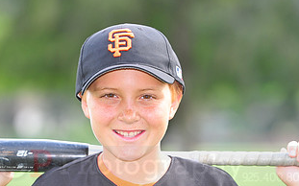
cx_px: 126
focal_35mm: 380
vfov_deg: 3.5
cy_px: 158
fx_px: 3095
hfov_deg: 5.5
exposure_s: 1/320
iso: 400
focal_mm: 200
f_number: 4.5
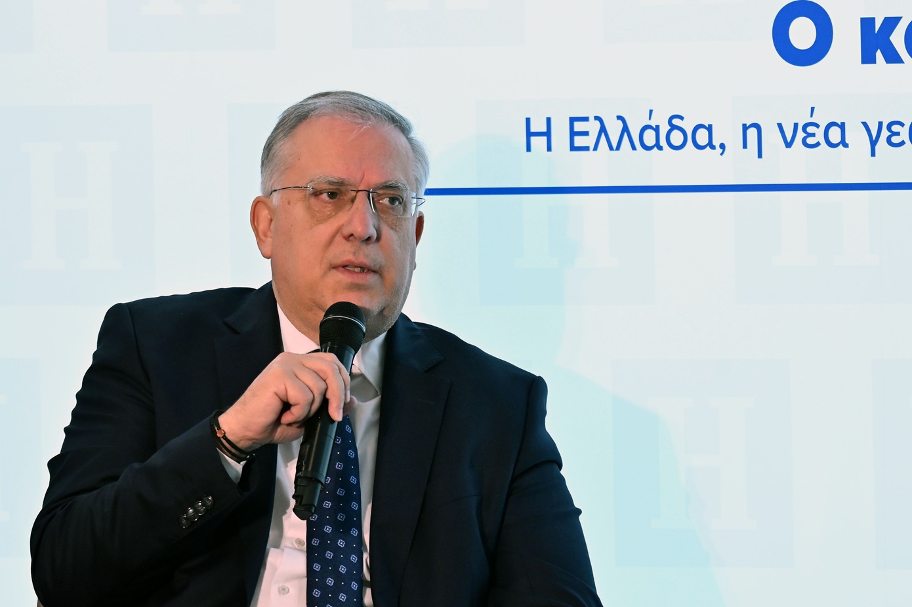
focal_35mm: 390
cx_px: 456
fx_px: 9877
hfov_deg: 5.3
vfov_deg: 3.5
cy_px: 304
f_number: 5.6
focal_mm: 260
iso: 2500
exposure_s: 1/250
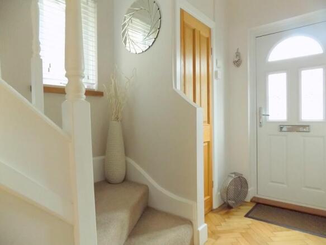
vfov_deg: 58.9
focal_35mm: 23
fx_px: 217
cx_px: 163
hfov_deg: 73.9
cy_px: 122
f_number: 3.1
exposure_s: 1/5
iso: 400
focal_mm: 4
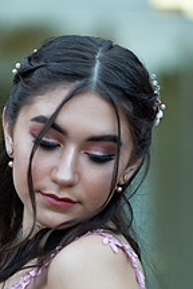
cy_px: 210
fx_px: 1423
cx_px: 70
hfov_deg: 7.8
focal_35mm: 177
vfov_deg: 11.6
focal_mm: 85
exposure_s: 1/640
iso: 250
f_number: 2
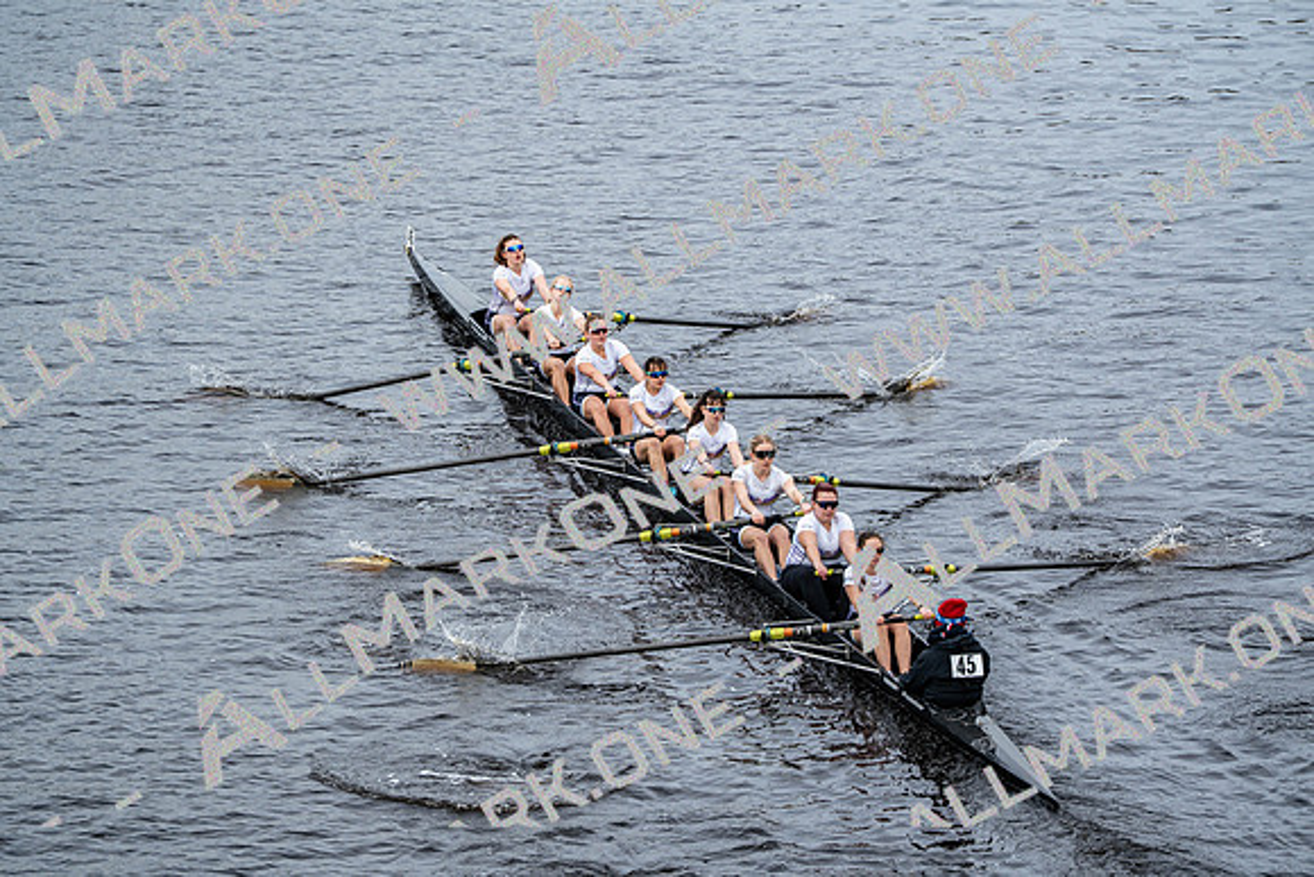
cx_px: 657
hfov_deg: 10.3
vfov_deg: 6.9
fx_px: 7301
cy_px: 438
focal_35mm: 200
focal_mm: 200
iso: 200
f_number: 2.8
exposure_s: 1/2000
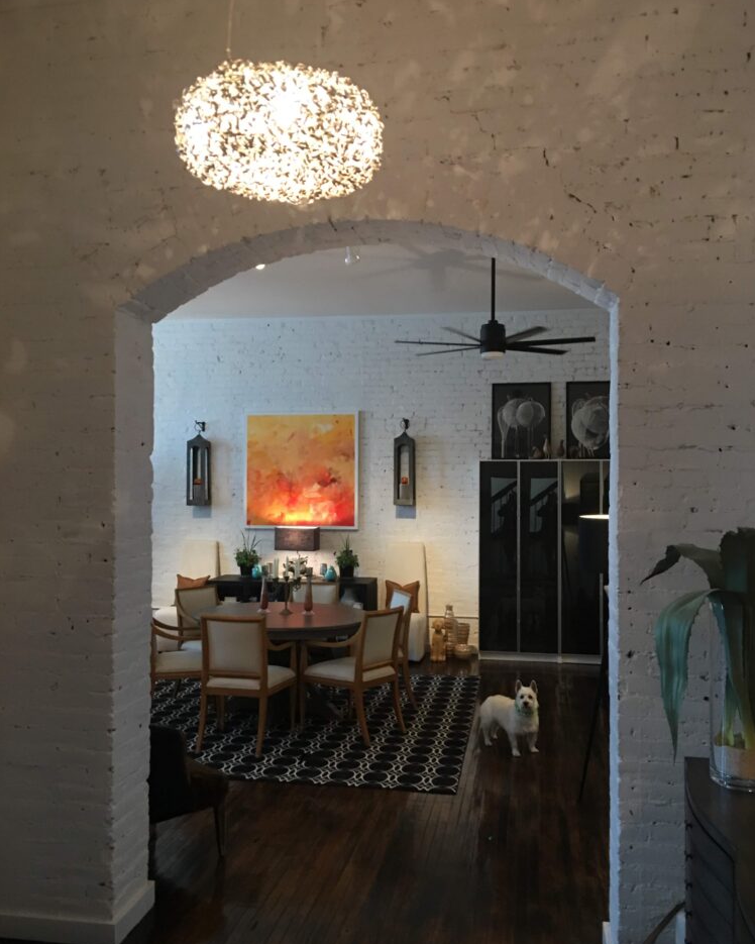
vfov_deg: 57.2
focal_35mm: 31
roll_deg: -0.7
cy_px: 489
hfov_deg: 47.1
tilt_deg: +2.7
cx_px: 386
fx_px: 866
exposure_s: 1/15
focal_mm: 4.15
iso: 80
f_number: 2.2
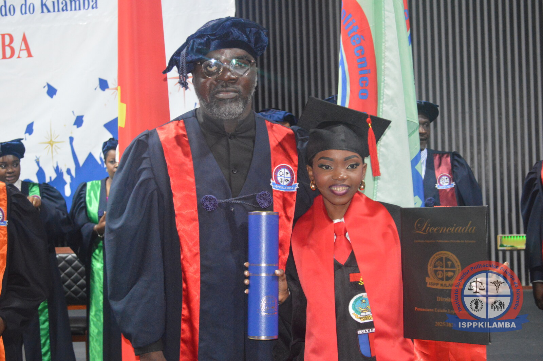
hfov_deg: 35.1
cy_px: 180
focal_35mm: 57
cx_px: 272
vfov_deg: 23.7
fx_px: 859
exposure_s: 1/60
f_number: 5
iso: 3200
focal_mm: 38
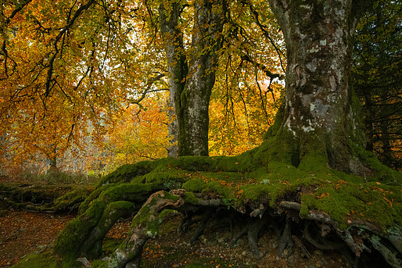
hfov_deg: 54.4
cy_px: 145
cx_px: 199
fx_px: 391
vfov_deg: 37.9
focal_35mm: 35
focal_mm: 31
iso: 3200
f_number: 4.5
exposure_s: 1/100
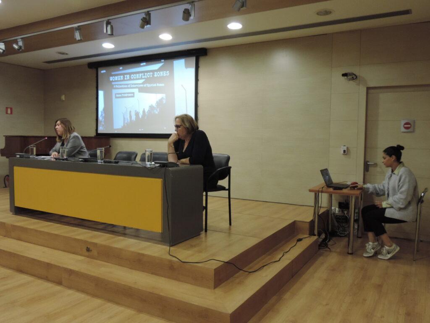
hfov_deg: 60.0
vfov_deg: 46.8
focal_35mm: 30
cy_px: 162
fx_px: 373
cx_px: 215
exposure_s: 1/30
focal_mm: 5.3
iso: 400
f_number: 3.1
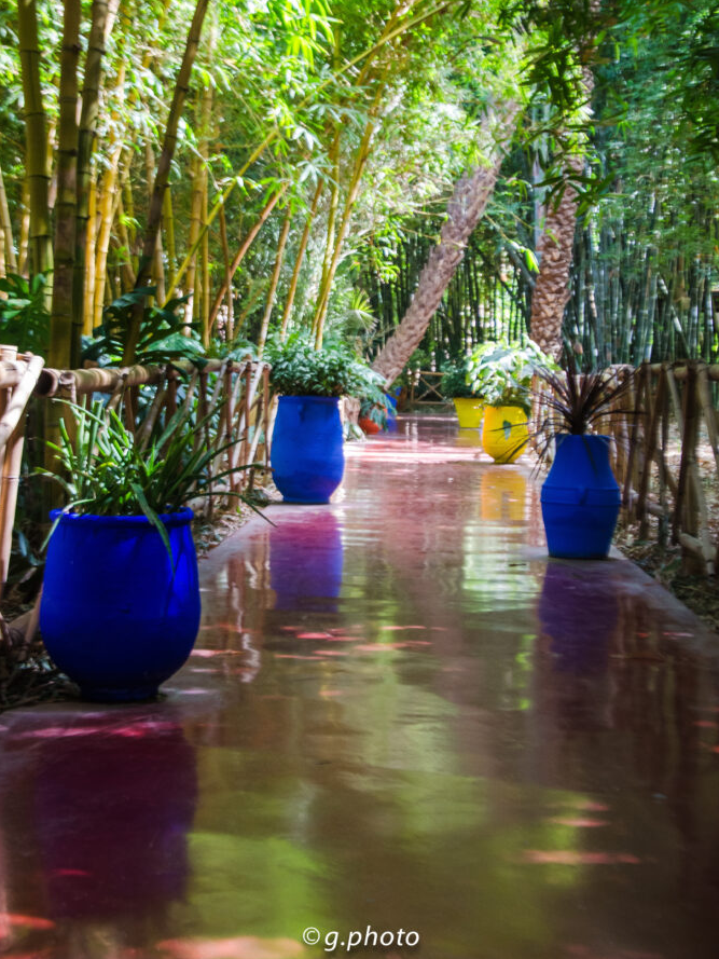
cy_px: 409
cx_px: 361
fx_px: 1744
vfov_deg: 30.7
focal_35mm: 63
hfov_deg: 23.3
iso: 400
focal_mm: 38
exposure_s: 1/100
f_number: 4.5
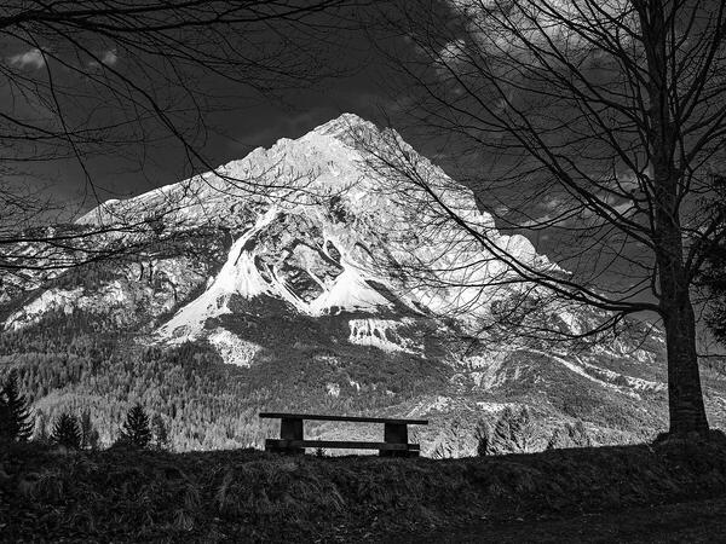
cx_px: 363
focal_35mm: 36
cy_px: 272
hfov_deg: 51.4
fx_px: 755
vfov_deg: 39.7
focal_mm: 18
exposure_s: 1/400
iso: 200
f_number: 10
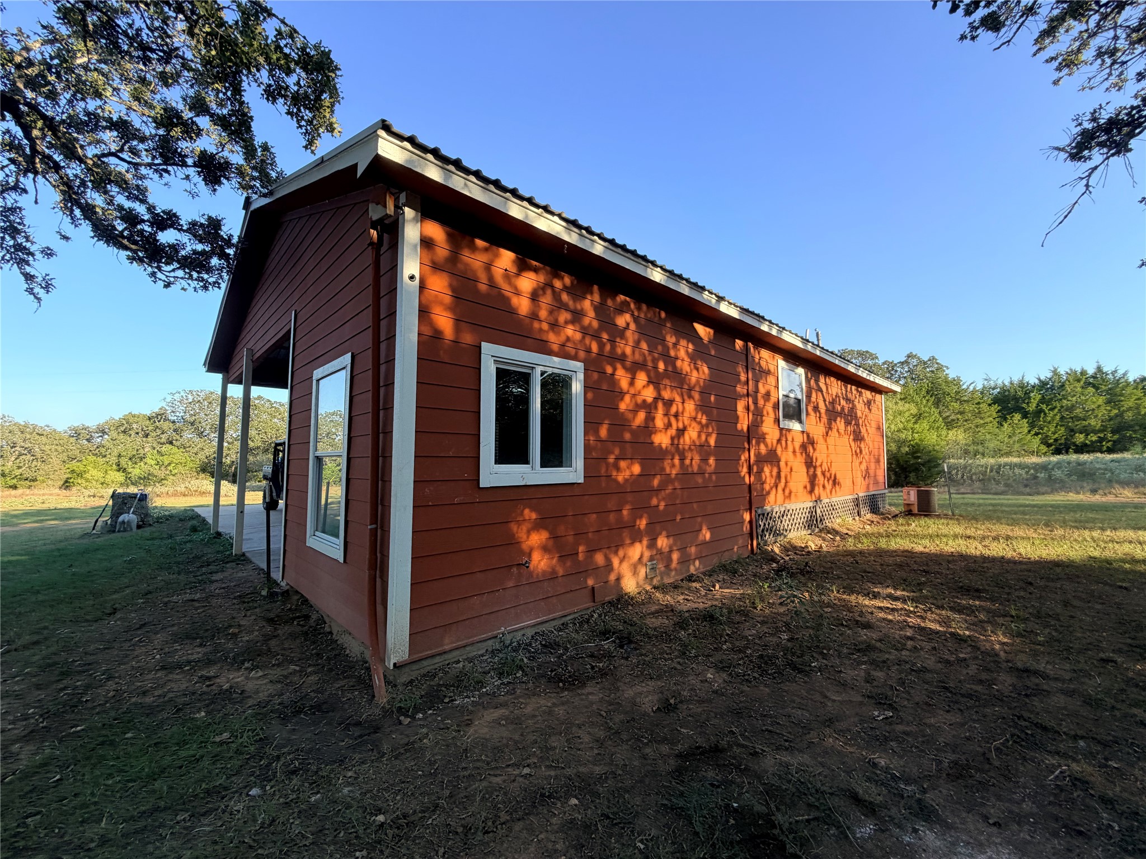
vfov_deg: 85.7
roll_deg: +1.1
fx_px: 463
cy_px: 430
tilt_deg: +9.7
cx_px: 573
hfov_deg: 102.1
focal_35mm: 14
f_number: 2.2
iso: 50
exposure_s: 1/502
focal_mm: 2.22
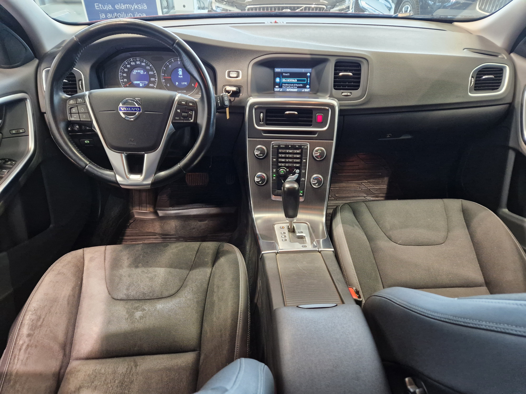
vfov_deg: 58.9
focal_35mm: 23
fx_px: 349
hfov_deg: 73.9
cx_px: 263
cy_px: 197
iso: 500
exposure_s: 1/100
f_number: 1.8
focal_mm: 5.4
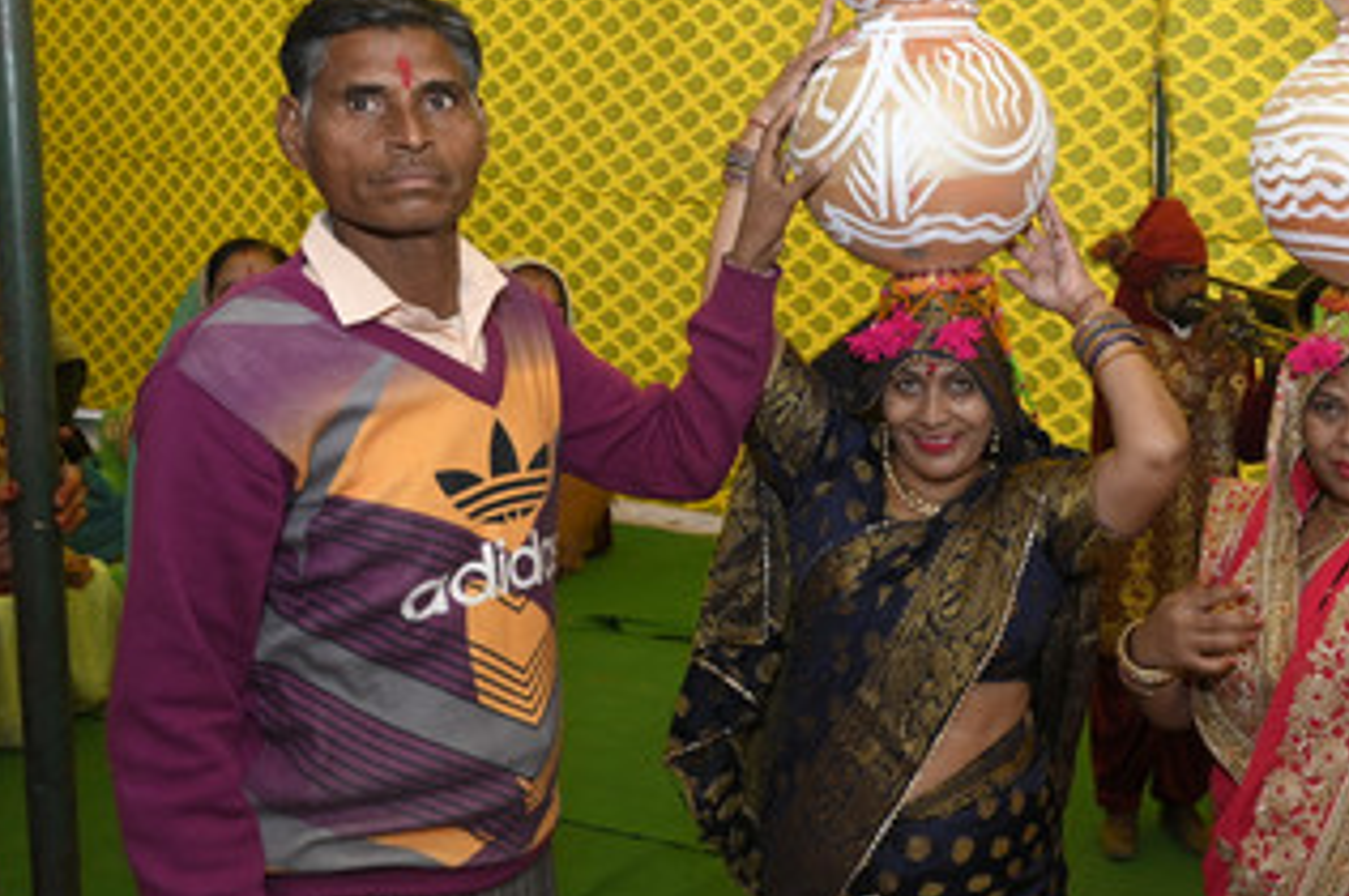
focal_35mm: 38
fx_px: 1422
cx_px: 1025
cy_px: 335
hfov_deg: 48.6
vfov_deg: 34.8
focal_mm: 24
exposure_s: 1/200
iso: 640
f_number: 8
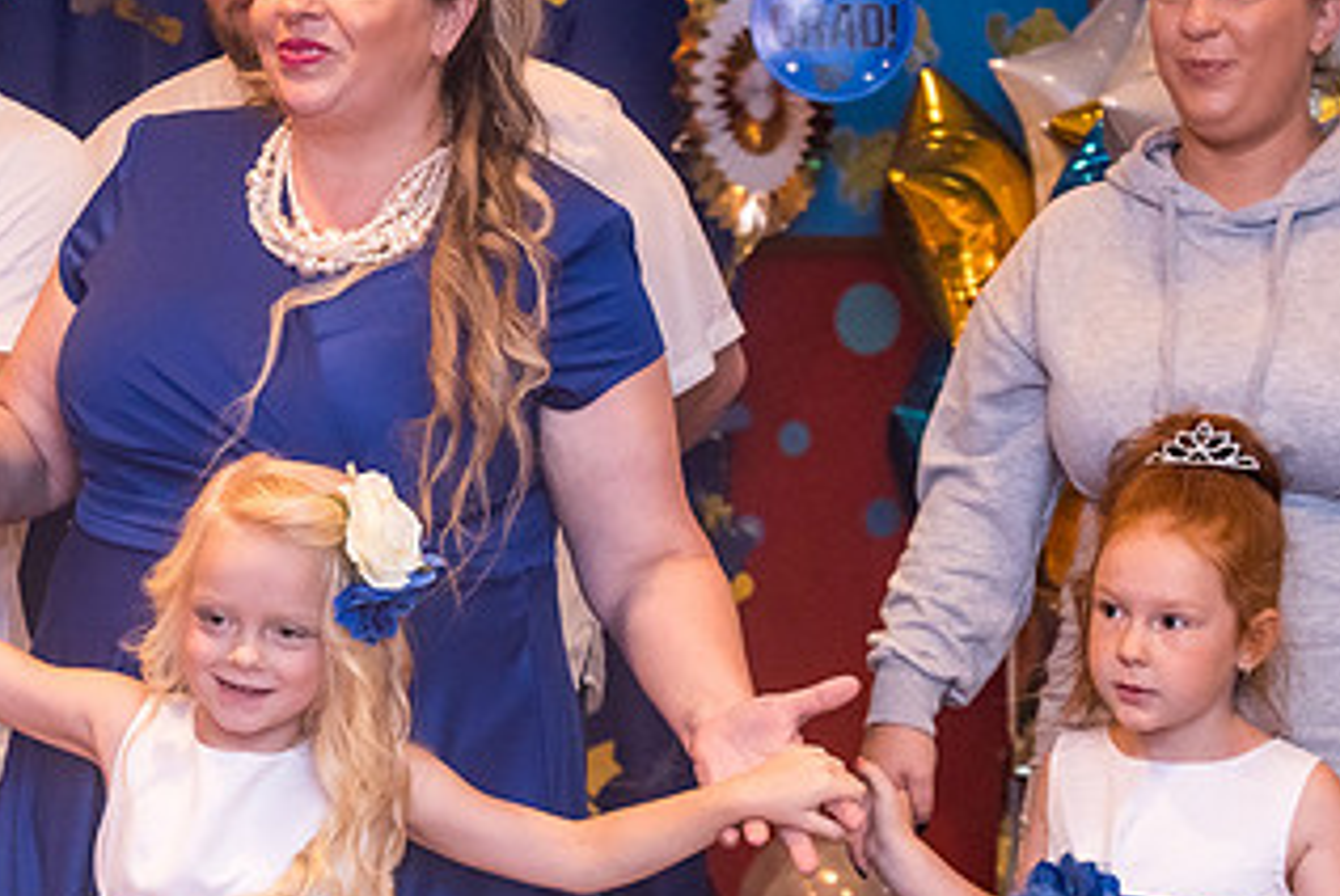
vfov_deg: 10.7
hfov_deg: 15.9
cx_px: 232
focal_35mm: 128
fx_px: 4769
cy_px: 421
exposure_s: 1/200
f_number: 4.5
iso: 3200
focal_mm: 70
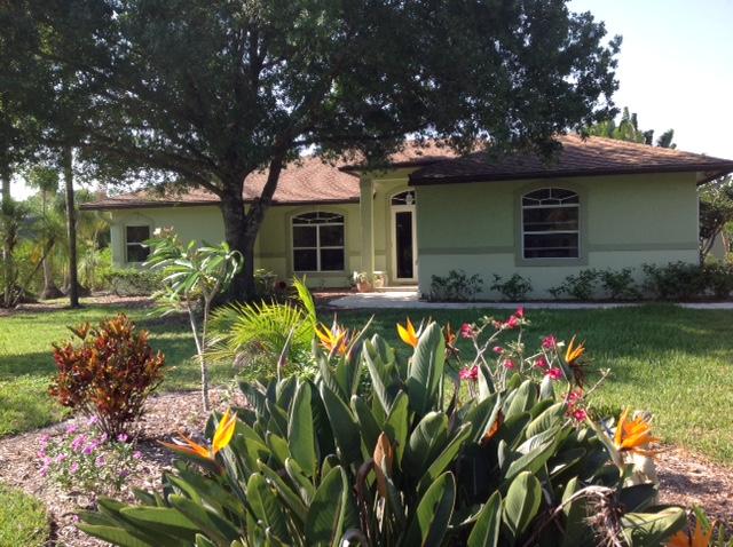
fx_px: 740
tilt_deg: -2.2
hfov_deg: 52.7
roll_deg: +0.0
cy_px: 274
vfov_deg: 40.6
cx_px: 366
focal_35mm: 35
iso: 50
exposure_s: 1/560
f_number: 2.4
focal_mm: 4.28
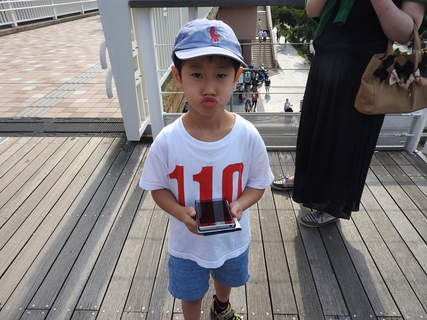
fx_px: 296
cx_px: 214
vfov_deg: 56.8
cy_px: 160
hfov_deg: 71.6
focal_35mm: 24
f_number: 3.3
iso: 100
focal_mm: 4.3
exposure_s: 1/500
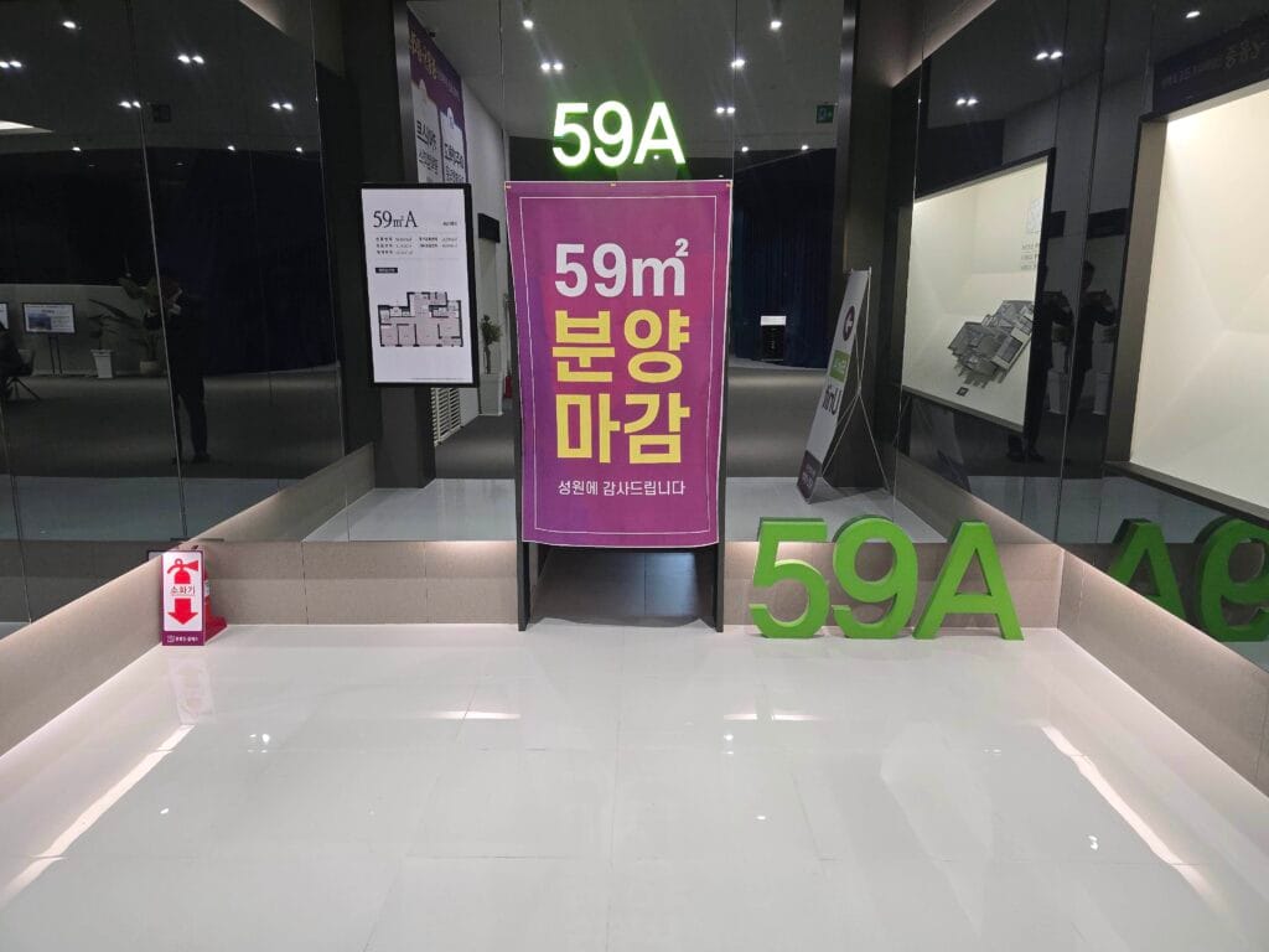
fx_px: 843
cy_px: 476
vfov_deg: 58.9
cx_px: 634
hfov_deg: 73.9
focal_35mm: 23
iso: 200
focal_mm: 6.3
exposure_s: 1/120
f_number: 1.7
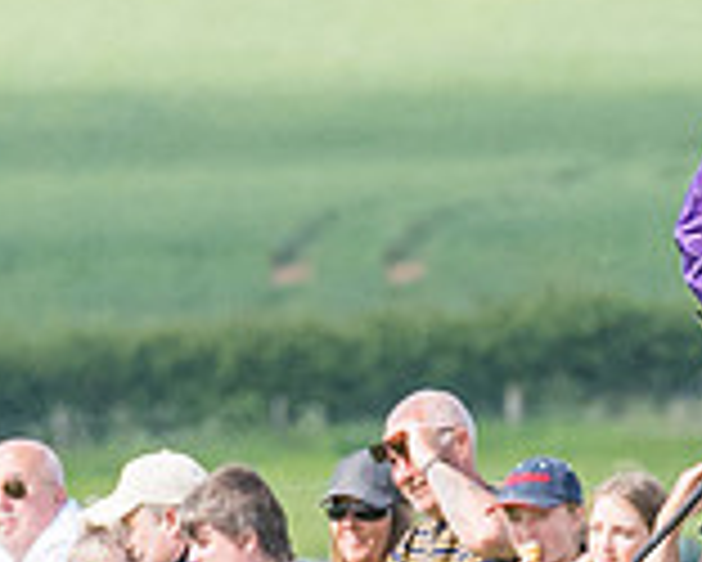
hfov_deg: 0.9
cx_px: 1133
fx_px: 44718
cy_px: 472
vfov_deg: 0.7
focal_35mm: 2151
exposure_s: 1/1600
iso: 400
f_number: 5
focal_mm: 200
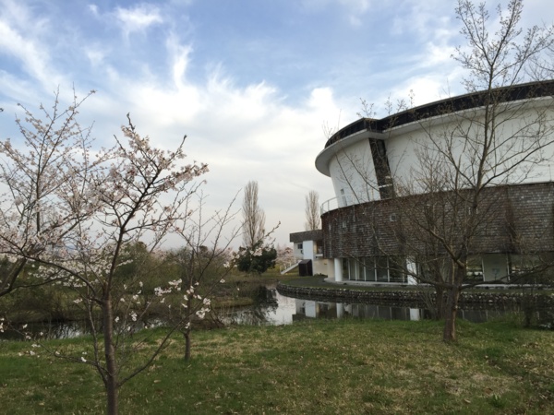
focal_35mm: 29
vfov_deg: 48.2
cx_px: 277
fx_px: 464
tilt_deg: +4.9
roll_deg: +0.7
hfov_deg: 61.7
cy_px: 208
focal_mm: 4.15
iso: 32
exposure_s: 1/246
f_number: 2.2
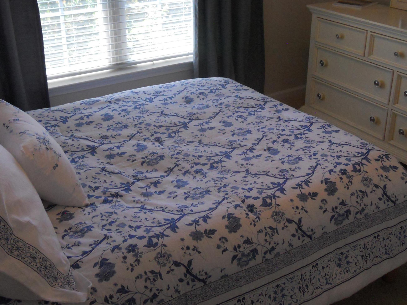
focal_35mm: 44
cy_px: 88
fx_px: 517
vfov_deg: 32.4
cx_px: 202
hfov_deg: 42.9
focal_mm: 5
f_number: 2.7
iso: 320
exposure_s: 1/250
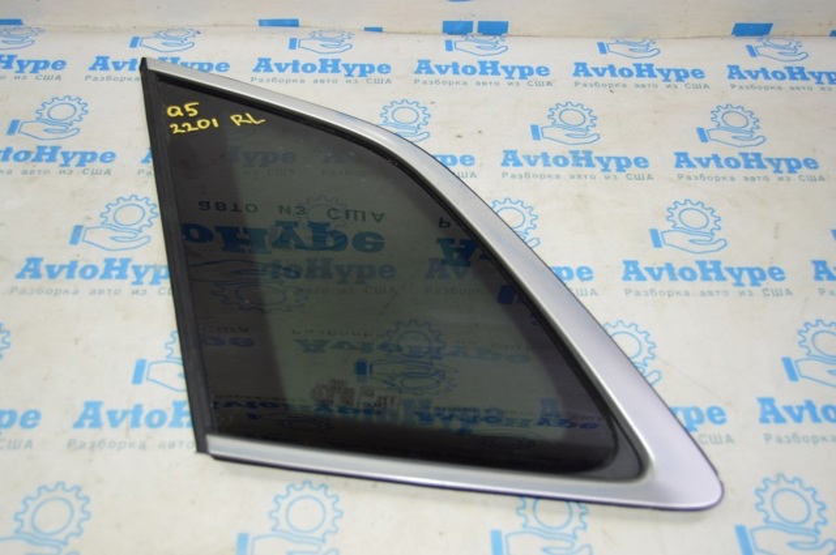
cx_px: 418
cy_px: 278
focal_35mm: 36
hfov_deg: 53.2
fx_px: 835
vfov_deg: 36.8
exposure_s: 1/60
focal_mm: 24
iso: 400
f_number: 3.8
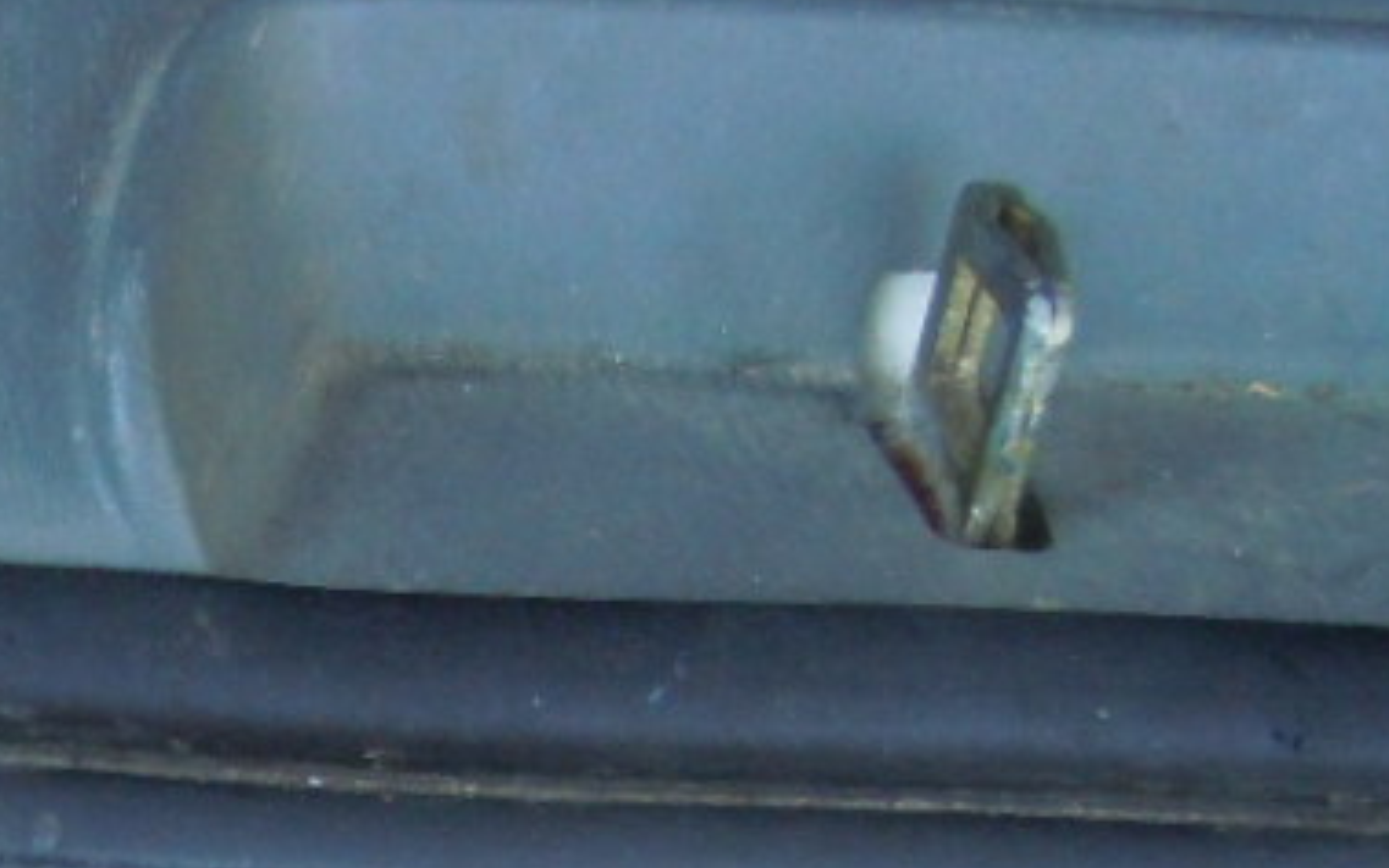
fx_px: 3256
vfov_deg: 14.6
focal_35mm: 86
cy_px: 1095
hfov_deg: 22.3
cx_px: -260
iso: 400
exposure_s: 1/125
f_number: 3.5
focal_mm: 5.4
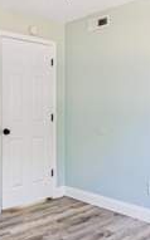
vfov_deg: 46.9
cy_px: 116
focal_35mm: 42
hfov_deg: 30.2
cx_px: 63
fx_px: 277
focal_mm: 11
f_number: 9
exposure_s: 1/250
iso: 200
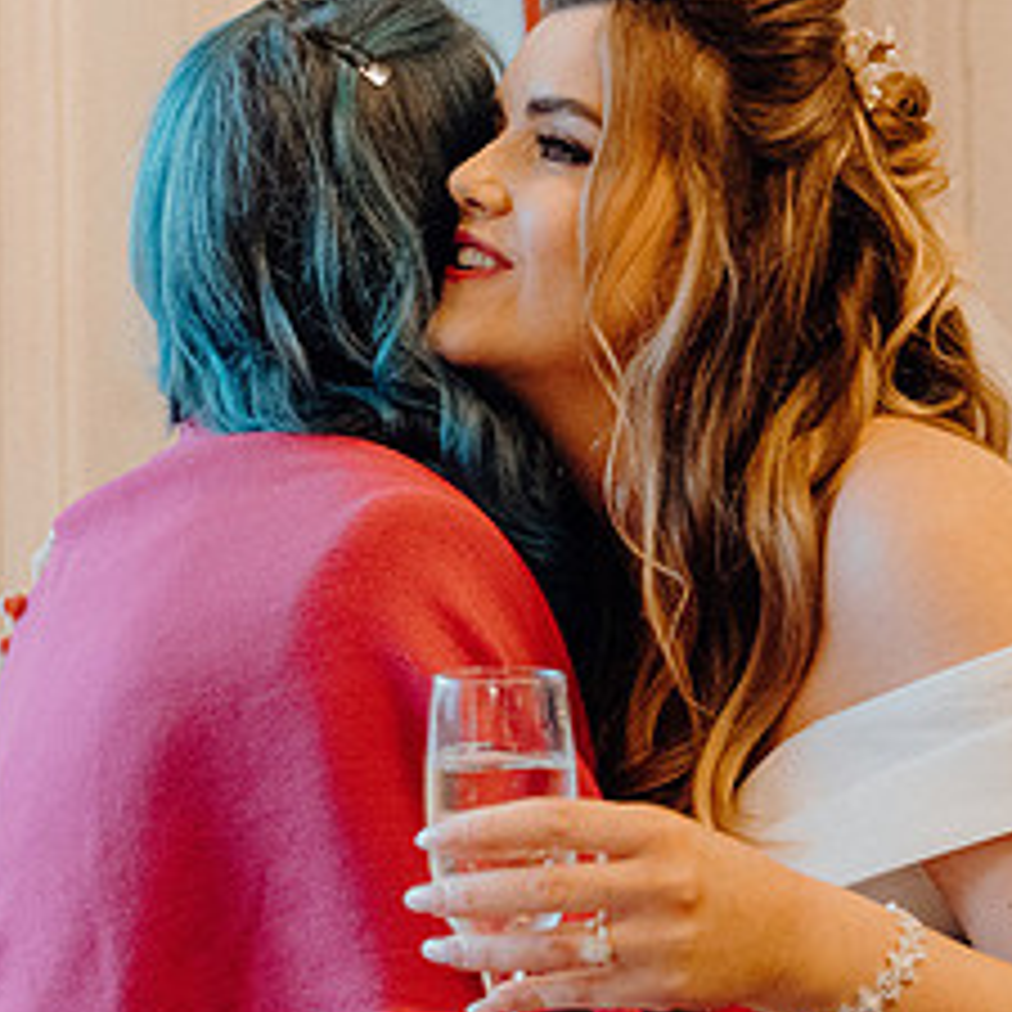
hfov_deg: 21.9
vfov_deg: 21.9
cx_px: 562
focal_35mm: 79
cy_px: 578
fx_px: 2613
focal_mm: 36
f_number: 3.5
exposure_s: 1/200
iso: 5000
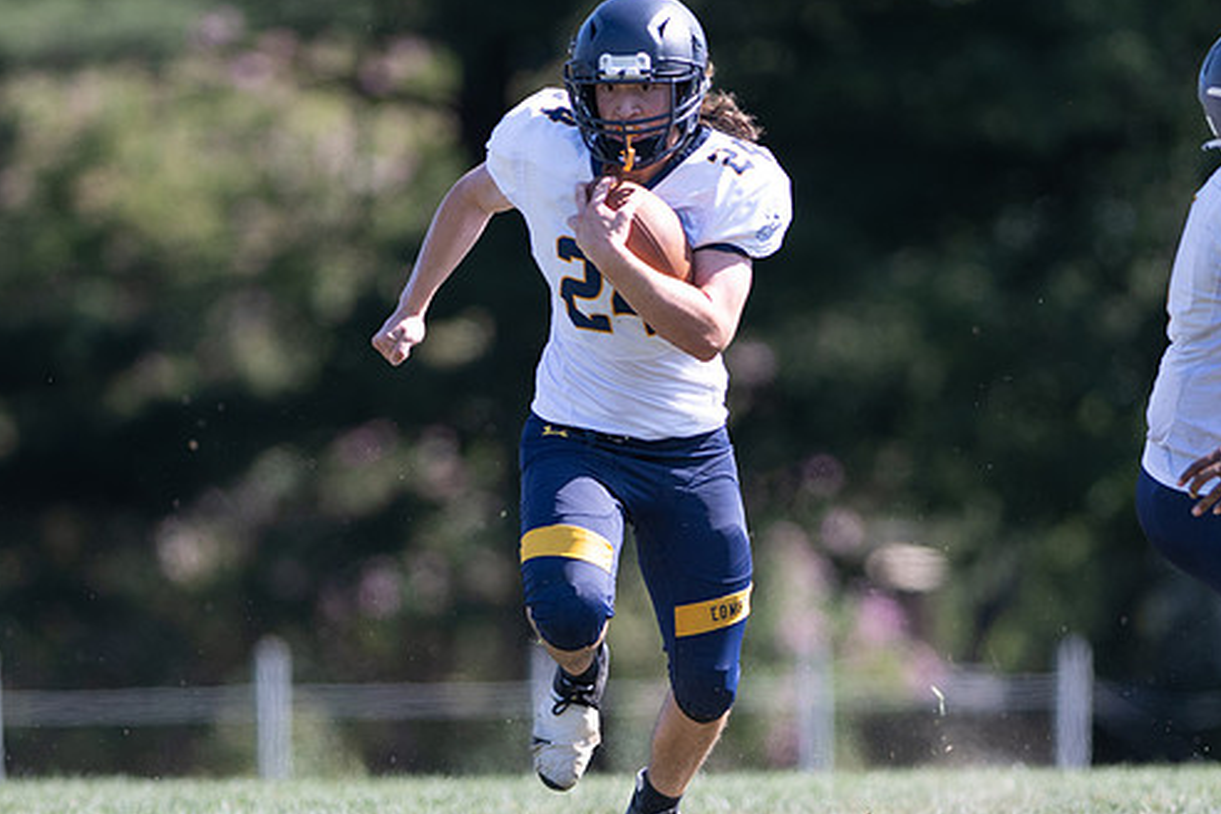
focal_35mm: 562
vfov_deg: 2.4
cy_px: 553
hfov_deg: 3.7
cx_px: 650
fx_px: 19060
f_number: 2.8
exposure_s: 1/1600
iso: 250
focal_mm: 300
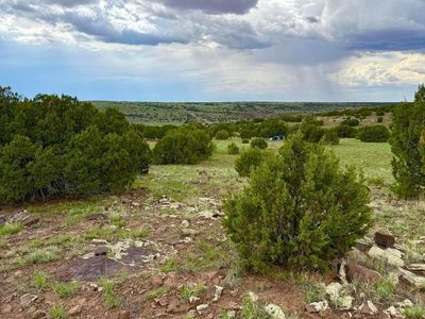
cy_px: 153
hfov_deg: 59.7
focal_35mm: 30
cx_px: 241
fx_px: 368
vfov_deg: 46.8
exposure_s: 1/3584
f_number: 1.78
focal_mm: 6.76
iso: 80
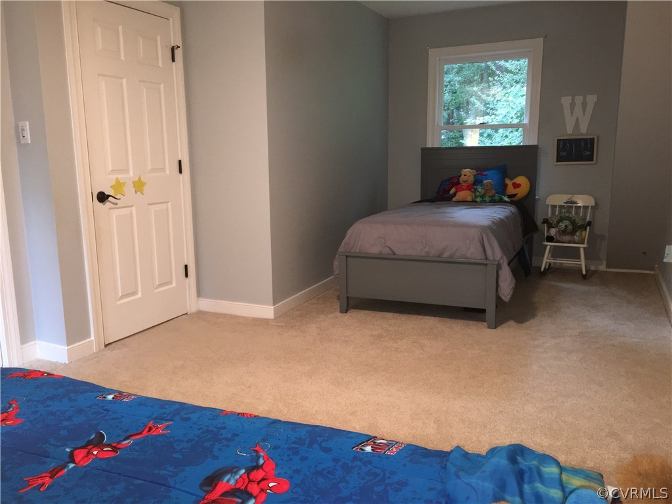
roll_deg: +0.6
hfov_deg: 61.7
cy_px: 252
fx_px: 563
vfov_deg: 48.2
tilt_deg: -9.6
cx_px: 336
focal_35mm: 29
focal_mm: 4.15
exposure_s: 1/24
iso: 100
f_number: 2.2
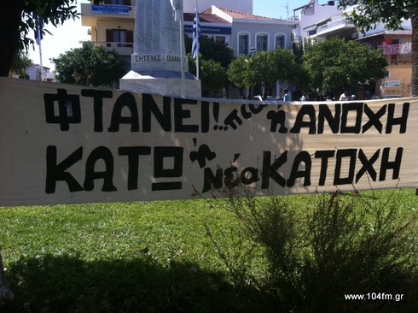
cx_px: 209
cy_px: 156
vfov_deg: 40.6
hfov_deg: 52.7
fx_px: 422
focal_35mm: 35
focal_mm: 3.85
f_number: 2.8
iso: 80
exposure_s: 1/882
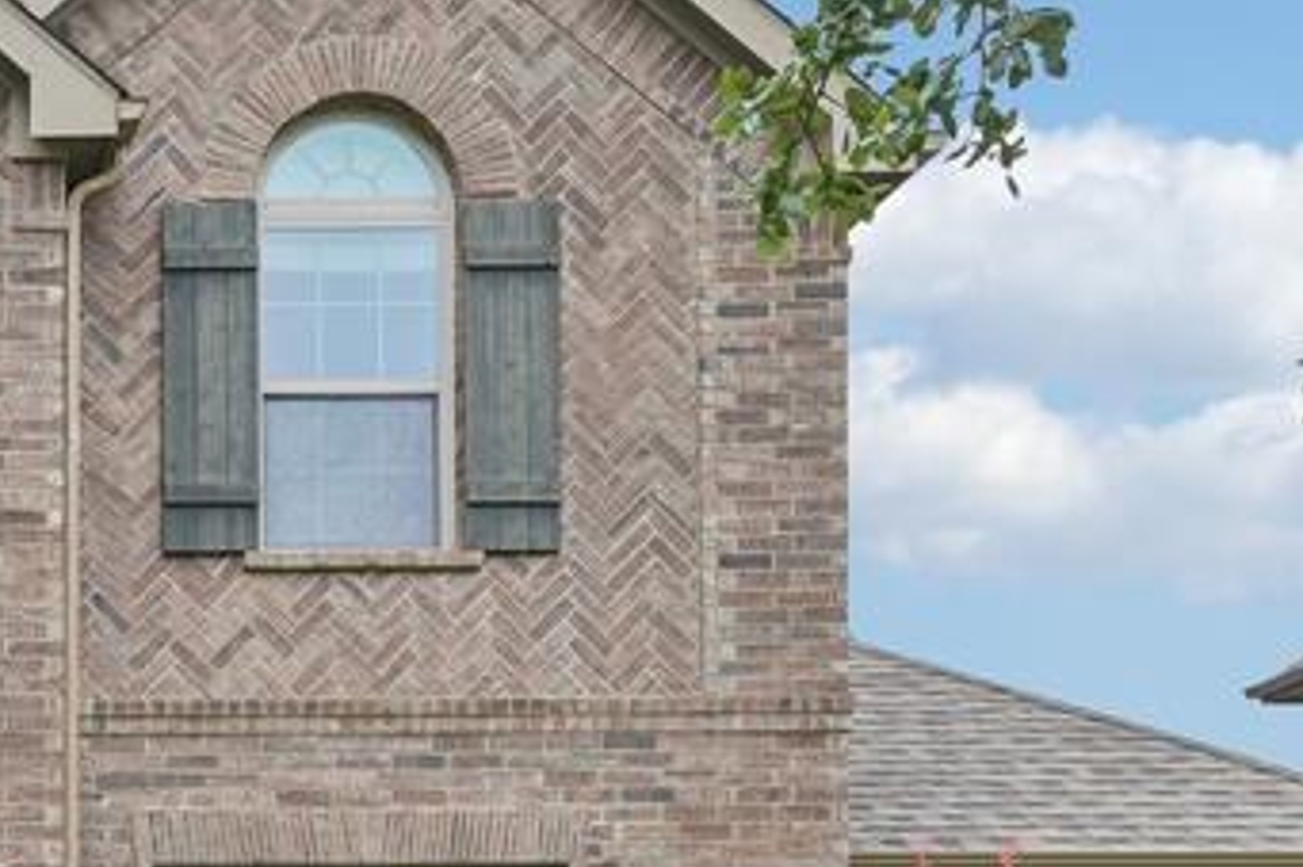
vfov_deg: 19.9
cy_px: 687
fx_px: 2442
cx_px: -527
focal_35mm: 68
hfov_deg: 24.7
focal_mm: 22.5
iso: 400
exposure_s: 1/200
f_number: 8
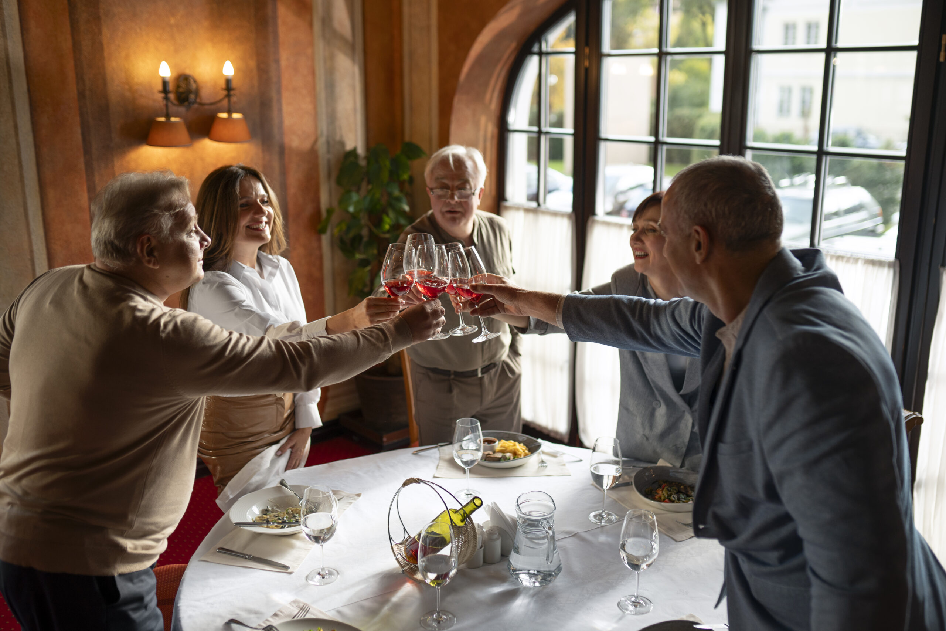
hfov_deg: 54.4
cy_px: 316
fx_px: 920
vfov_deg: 37.9
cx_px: 473
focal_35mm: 35
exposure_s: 1/640
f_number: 2
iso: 400
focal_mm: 35
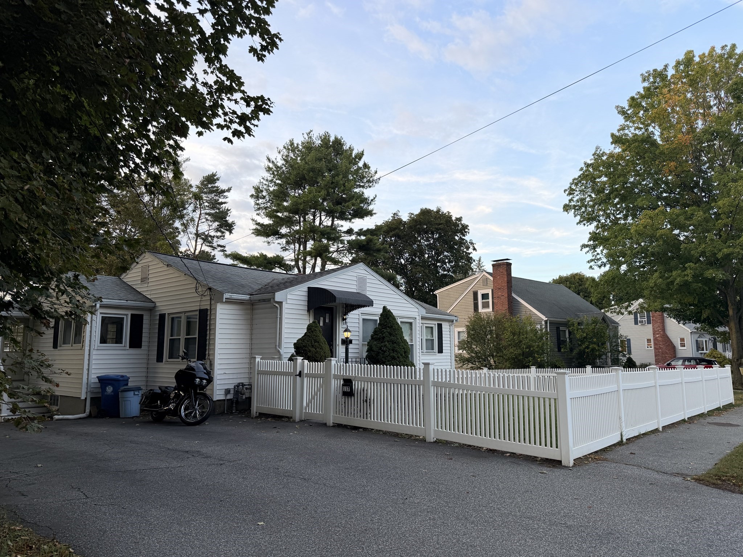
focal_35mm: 24
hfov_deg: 71.6
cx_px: 372
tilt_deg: +9.3
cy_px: 278
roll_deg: +0.4
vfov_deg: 56.8
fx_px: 515
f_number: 1.78
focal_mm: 6.76
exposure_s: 1/183
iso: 64
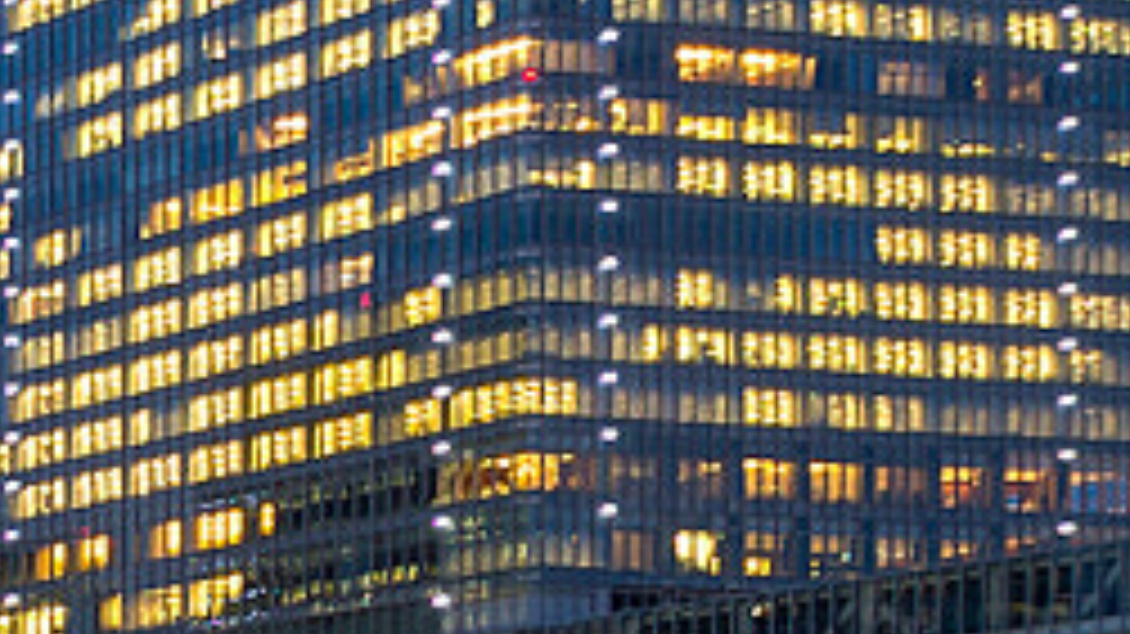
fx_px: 3594
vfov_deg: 9.1
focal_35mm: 120
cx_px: -2292
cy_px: 1482
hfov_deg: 11.1
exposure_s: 5
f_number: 11
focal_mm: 18
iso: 100
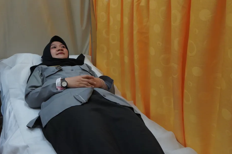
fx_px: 238
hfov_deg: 47.0
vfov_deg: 35.5
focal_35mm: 37
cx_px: 25
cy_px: 51
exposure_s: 1/100
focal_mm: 18
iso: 3200
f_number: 6.3
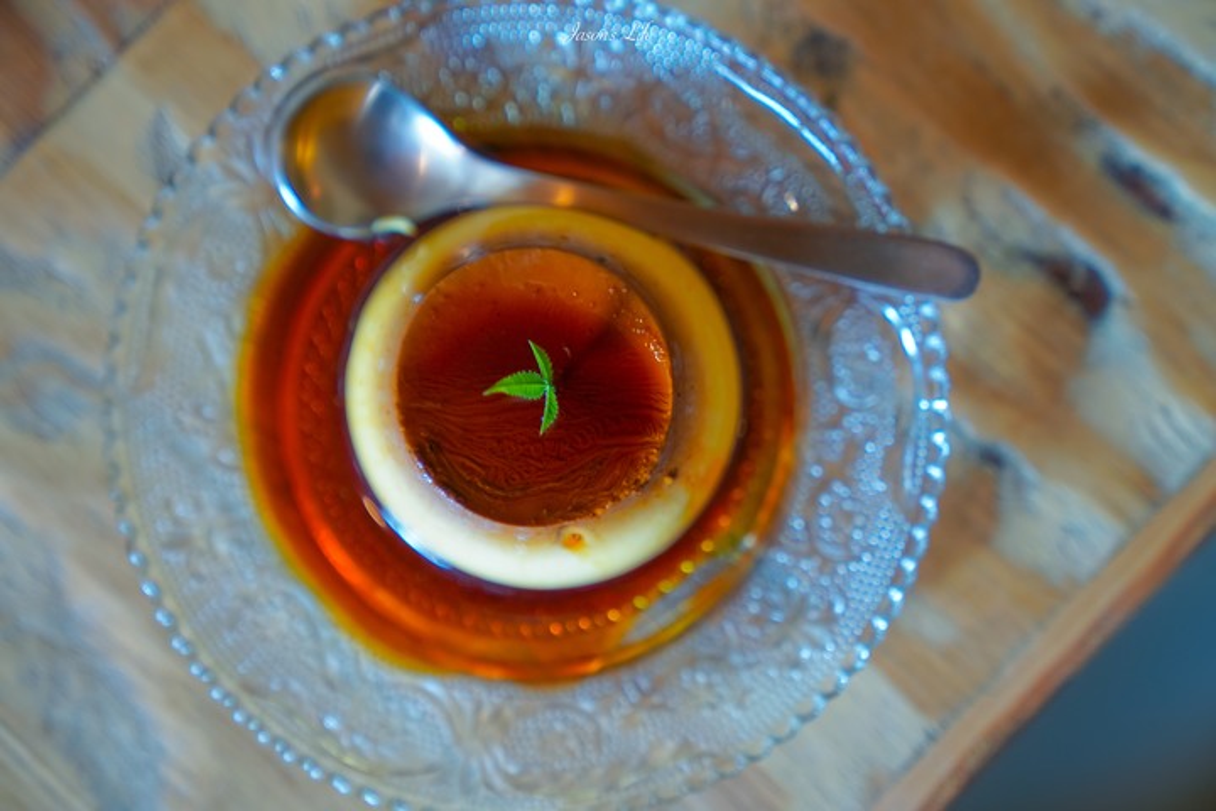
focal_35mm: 68
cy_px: 406
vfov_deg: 20.0
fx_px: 2297
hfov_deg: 29.7
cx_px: 608
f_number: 2.8
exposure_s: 1/80
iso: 800
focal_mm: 68
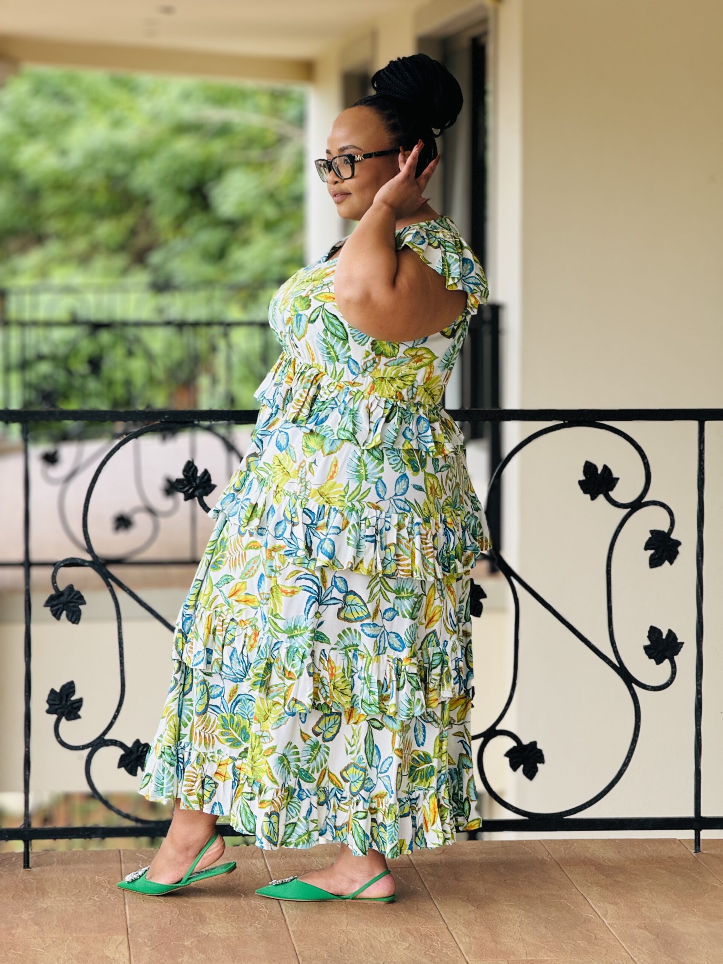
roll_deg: -0.1
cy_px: 482
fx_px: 3342
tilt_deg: -3.9
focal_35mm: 120
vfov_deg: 16.4
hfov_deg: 12.3
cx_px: 362
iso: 64
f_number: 2.8
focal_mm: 15.66
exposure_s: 1/99
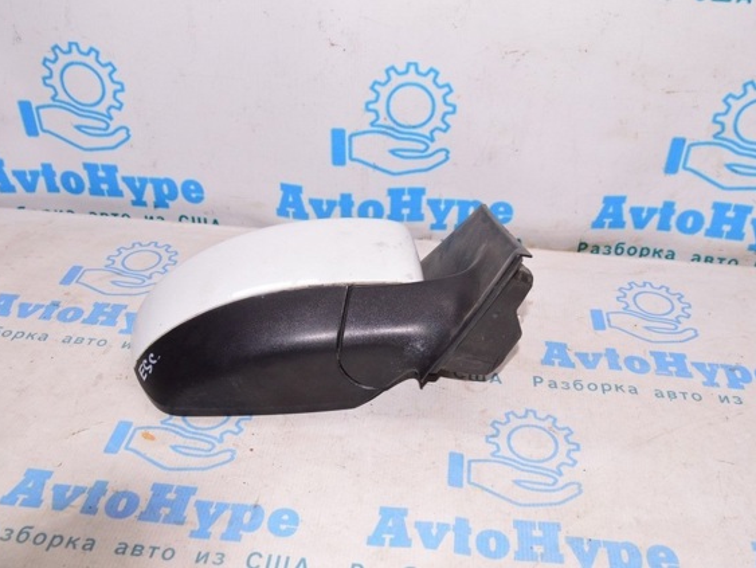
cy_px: 284
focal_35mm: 36
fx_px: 787
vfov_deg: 39.7
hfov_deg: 51.3
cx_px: 391
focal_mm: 22
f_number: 8
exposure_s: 1/200
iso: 1600
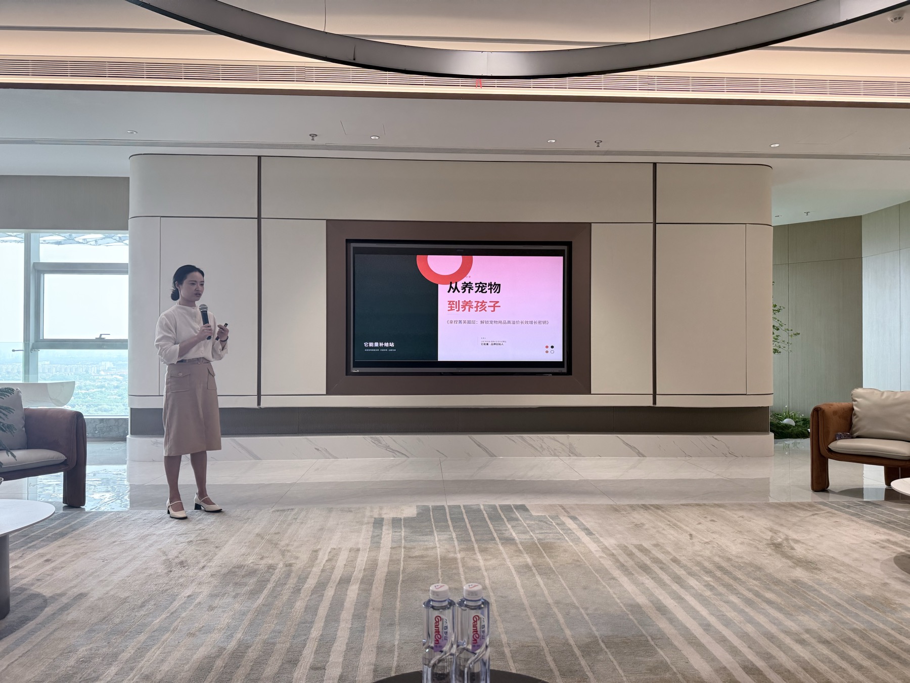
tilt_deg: +1.4
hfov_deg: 71.6
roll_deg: +0.3
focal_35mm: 24
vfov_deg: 56.8
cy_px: 342
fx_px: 631
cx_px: 455
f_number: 1.78
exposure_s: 1/180
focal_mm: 6.76
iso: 125
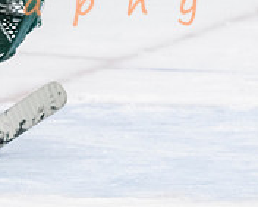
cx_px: -11
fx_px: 4546
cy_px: -81
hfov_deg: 3.2
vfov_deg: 2.6
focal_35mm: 595
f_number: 3.2
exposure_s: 1/640
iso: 2500
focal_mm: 105
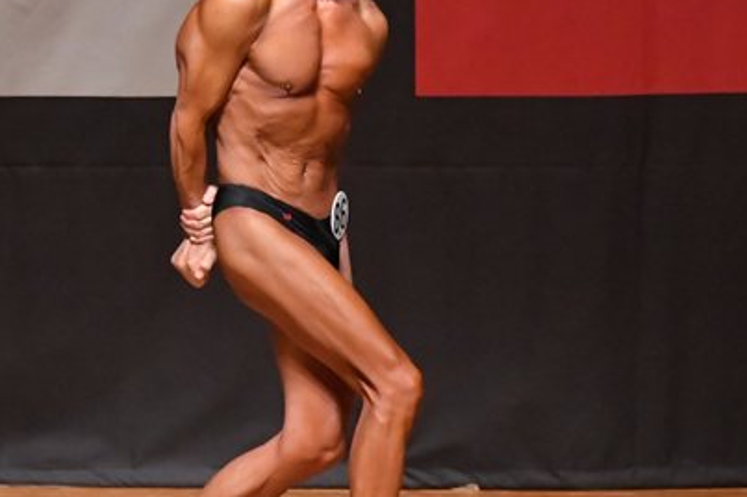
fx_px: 10760
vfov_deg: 2.6
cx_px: 329
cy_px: 254
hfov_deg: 4.0
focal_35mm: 519
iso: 10000
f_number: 5.6
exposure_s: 1/400
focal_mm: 180
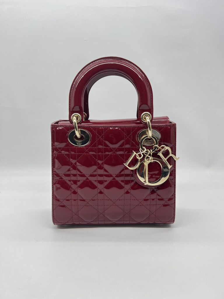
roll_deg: +0.8
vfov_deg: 67.3
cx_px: 112
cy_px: 150
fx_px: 224
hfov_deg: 53.1
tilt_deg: -12.0
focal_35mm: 26
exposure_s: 1/100
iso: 40
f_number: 1.5
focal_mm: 5.7
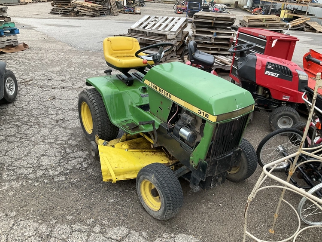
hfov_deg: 61.6
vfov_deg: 48.3
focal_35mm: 29
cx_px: 161
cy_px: 121
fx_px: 270
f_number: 1.8
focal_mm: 3
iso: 32
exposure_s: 1/122
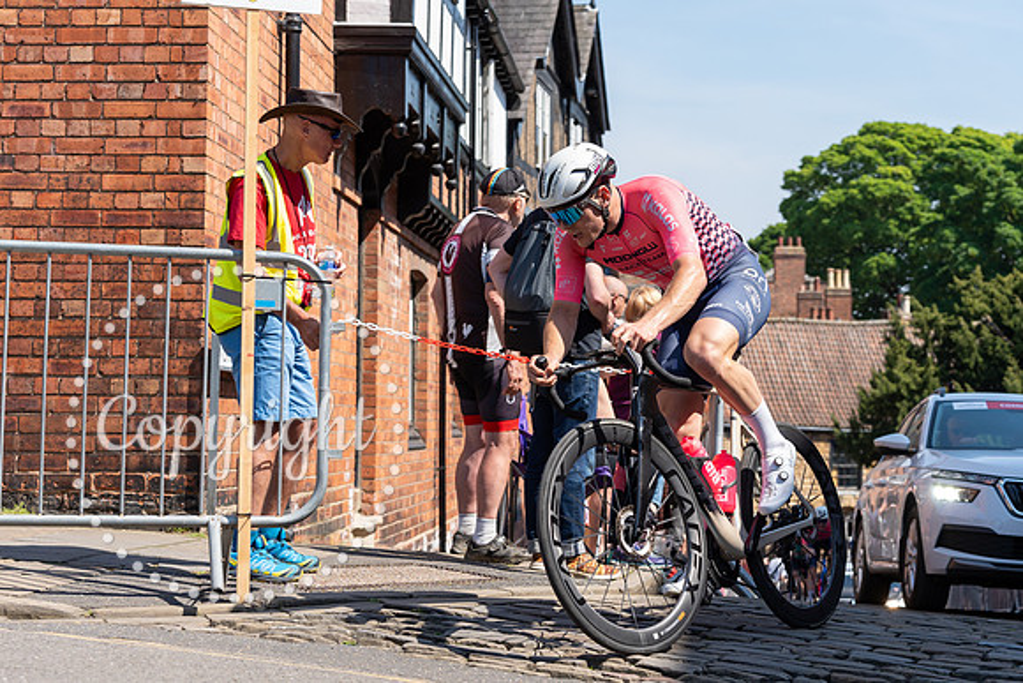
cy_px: 315
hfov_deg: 30.3
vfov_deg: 20.5
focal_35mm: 66
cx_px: 599
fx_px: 1884
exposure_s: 1/800
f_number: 4
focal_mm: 48
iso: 160
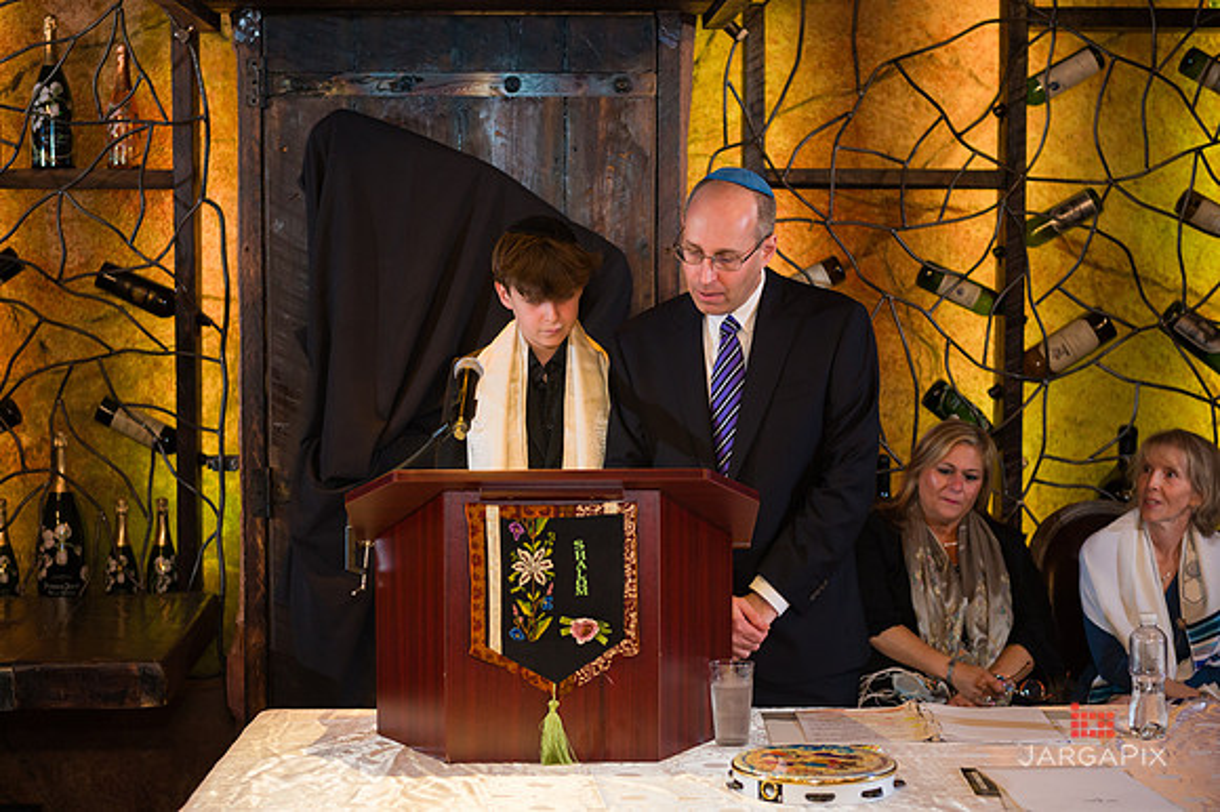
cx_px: 580
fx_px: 2512
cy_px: 406
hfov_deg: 27.3
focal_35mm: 74
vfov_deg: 18.4
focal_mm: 70
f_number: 4
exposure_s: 1/200
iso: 1250
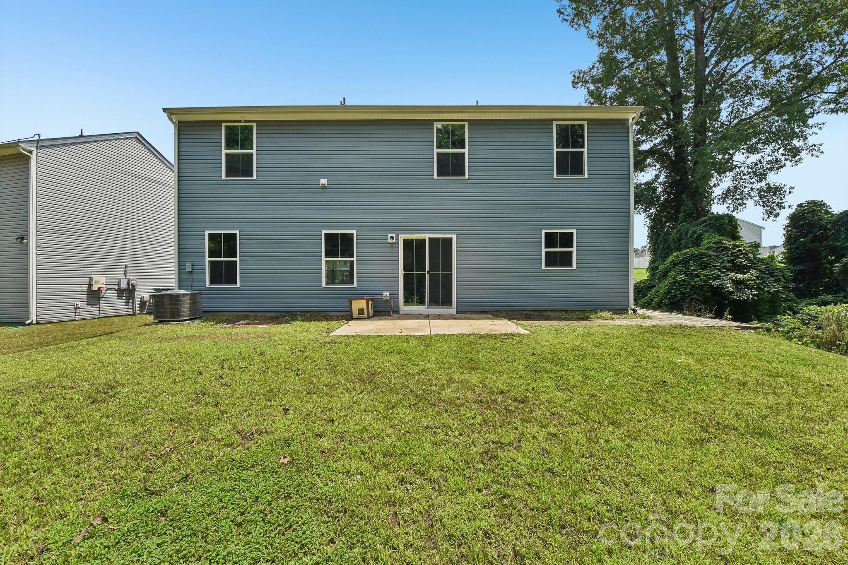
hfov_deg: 104.3
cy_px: 282
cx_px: 424
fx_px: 330
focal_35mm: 14
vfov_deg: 81.2
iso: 200
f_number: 11
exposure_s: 1/250
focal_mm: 14
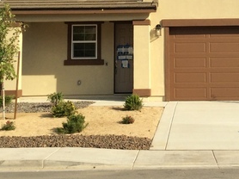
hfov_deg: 25.1
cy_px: 22
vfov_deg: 18.8
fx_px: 531
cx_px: 174
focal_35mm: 77
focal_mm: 3.3
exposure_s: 1/1431
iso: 32
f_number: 2.4
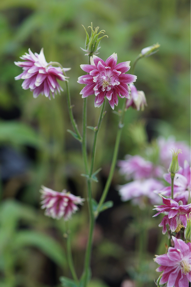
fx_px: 1194
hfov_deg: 9.1
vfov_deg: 13.7
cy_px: 144
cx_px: 96
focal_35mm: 150
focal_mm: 100
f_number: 4
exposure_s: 1/160
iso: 250
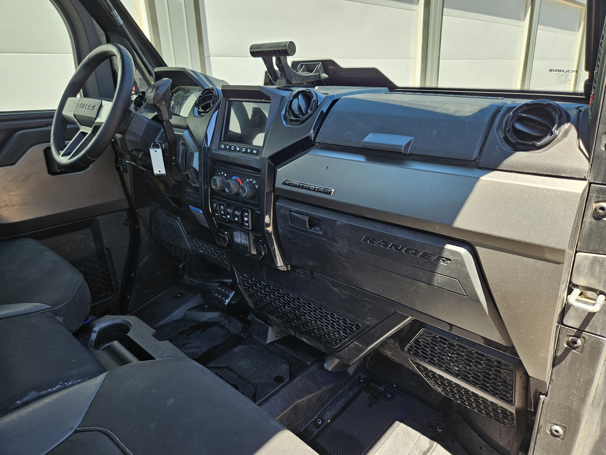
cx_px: 303
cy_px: 228
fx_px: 403
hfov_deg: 73.9
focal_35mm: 23
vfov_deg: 58.9
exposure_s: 1/180
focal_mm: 5.4
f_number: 1.8
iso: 32
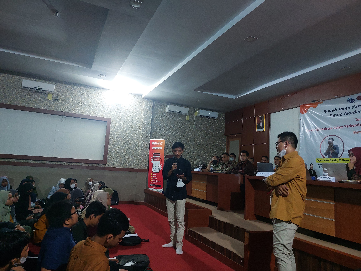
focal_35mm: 24
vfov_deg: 56.8
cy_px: 136
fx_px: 250
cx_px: 180
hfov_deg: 71.6
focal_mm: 5.23
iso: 400
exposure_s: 1/50
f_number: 1.8
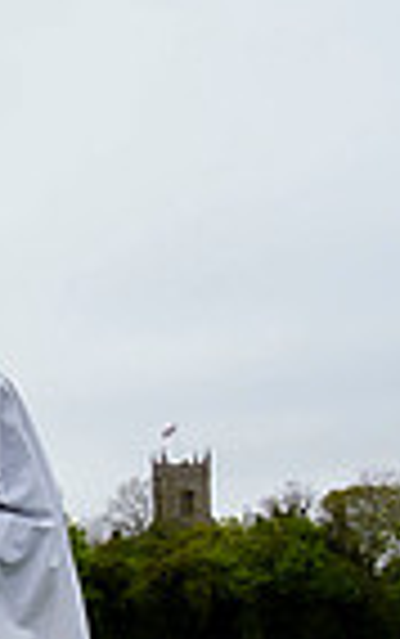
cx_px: -544
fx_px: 1810
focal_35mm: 104
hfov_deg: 10.8
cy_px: 538
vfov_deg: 19.7
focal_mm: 12
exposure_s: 1/200
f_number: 7.1
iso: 320
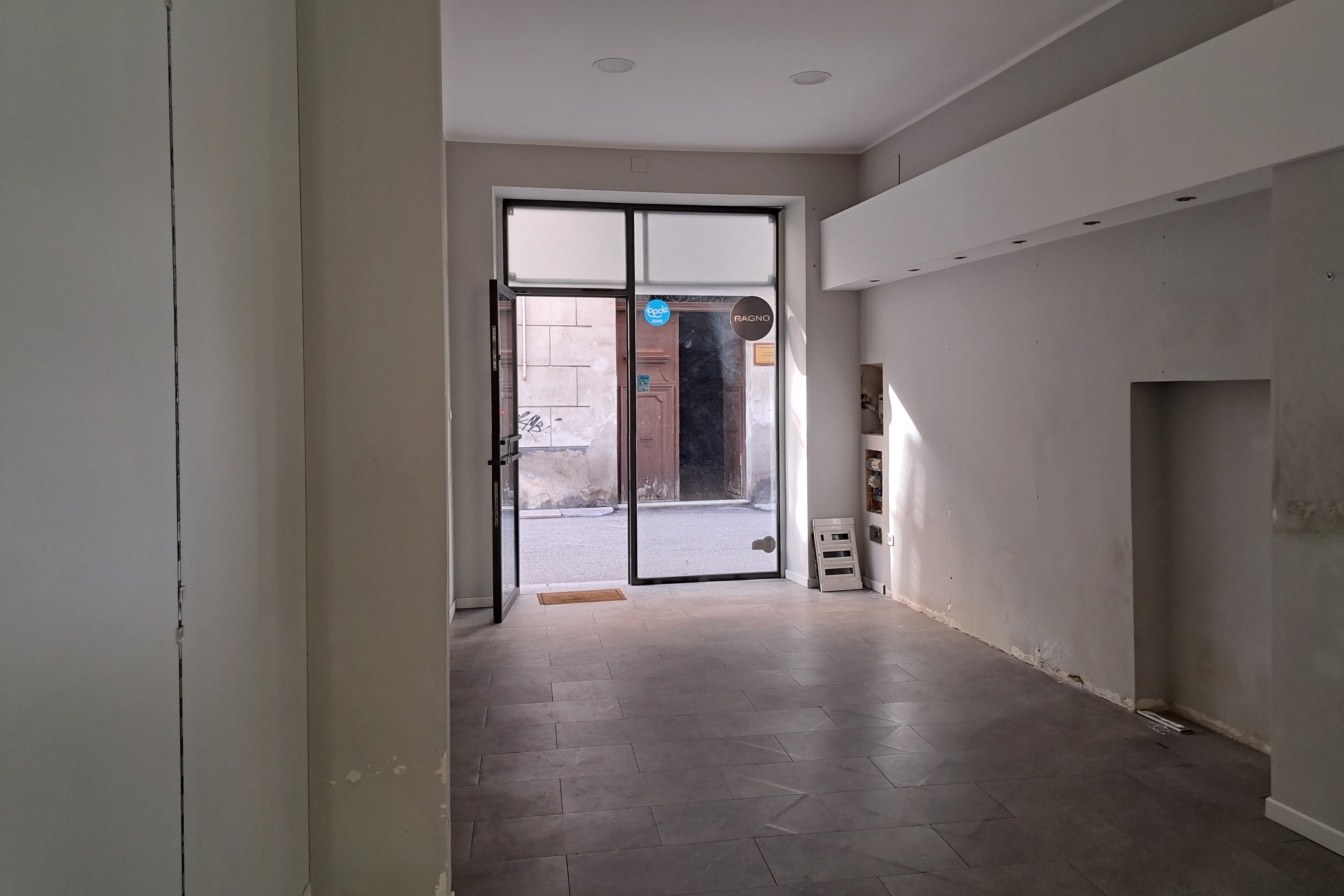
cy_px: 417
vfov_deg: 51.2
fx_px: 933
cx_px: 672
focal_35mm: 25
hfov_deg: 71.5
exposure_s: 1/50
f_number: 1.8
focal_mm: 5.23
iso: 100
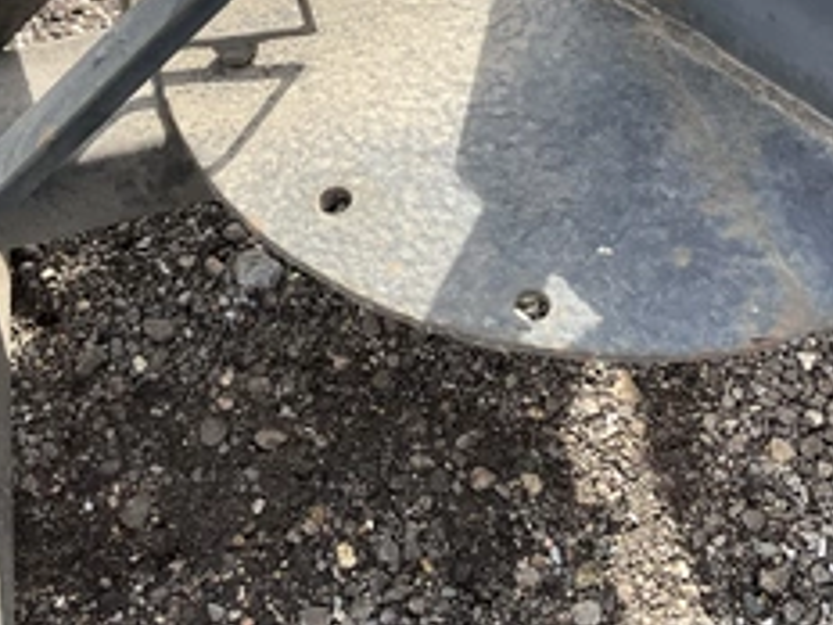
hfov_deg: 38.2
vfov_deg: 28.2
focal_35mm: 50
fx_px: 1203
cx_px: 431
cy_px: 90
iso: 25
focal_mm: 3
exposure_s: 1/272
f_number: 1.8
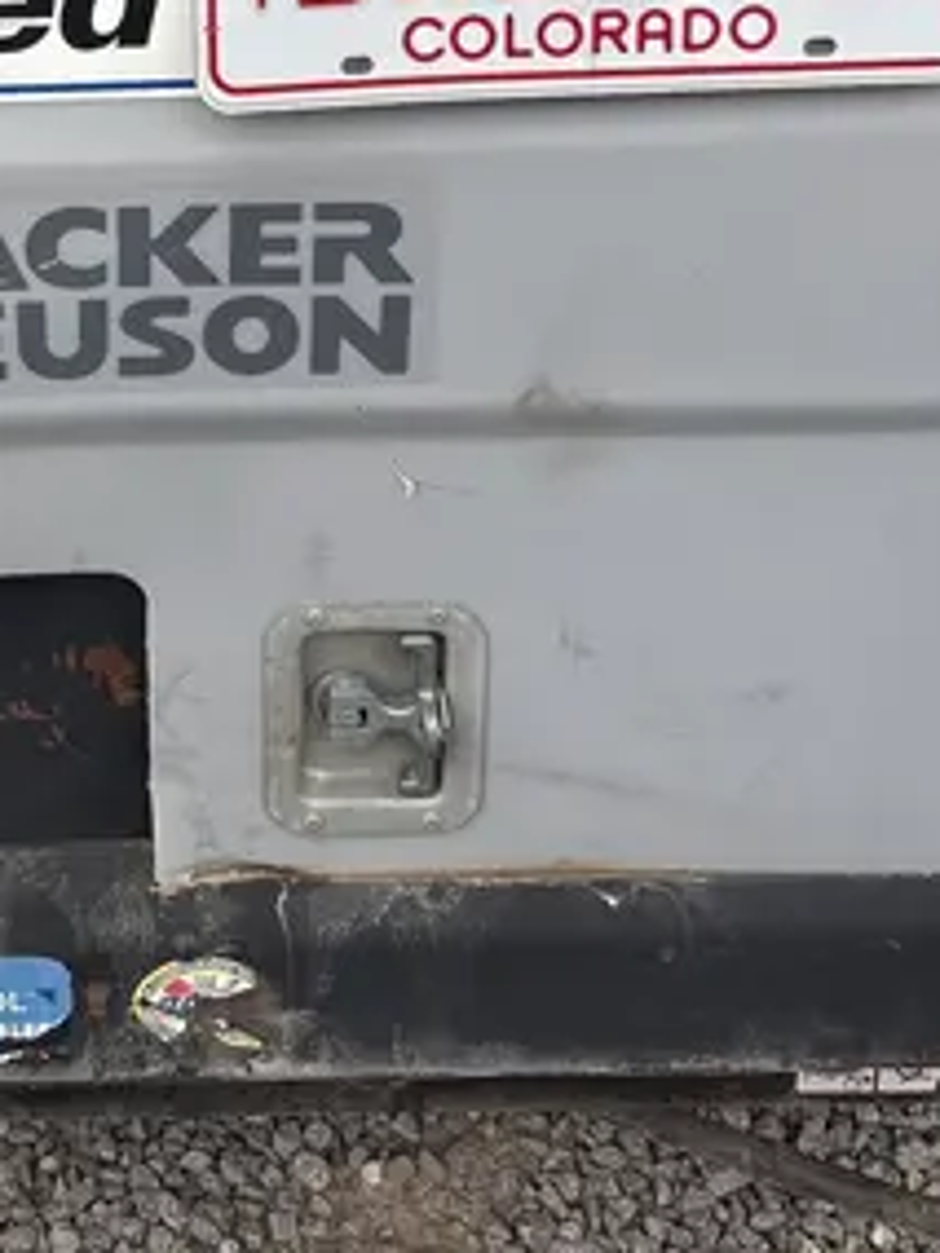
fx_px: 2426
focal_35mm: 67
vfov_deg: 27.3
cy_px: -7
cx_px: 102
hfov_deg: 21.5
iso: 50
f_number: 1.6
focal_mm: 5.96
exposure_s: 1/1155
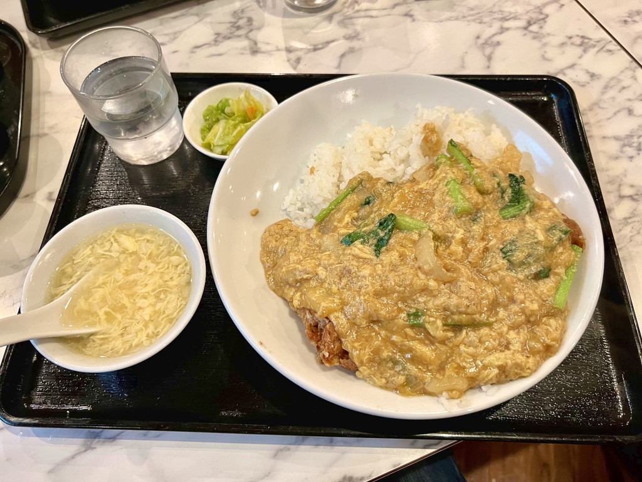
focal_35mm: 26
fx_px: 482
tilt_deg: -61.7
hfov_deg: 67.3
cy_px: 241
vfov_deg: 53.1
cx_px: 321
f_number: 1.5
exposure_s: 1/50
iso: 250
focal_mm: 5.7
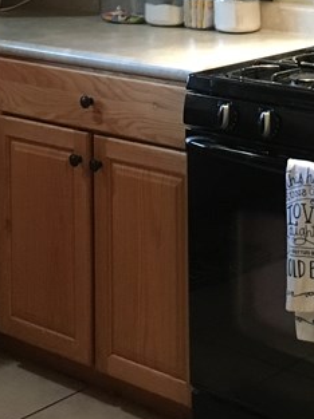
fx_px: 1151
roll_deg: -1.0
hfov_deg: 15.5
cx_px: 219
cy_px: -59
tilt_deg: -3.1
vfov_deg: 19.7
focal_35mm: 95
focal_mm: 4.15
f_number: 2.2
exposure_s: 1/30
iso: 200
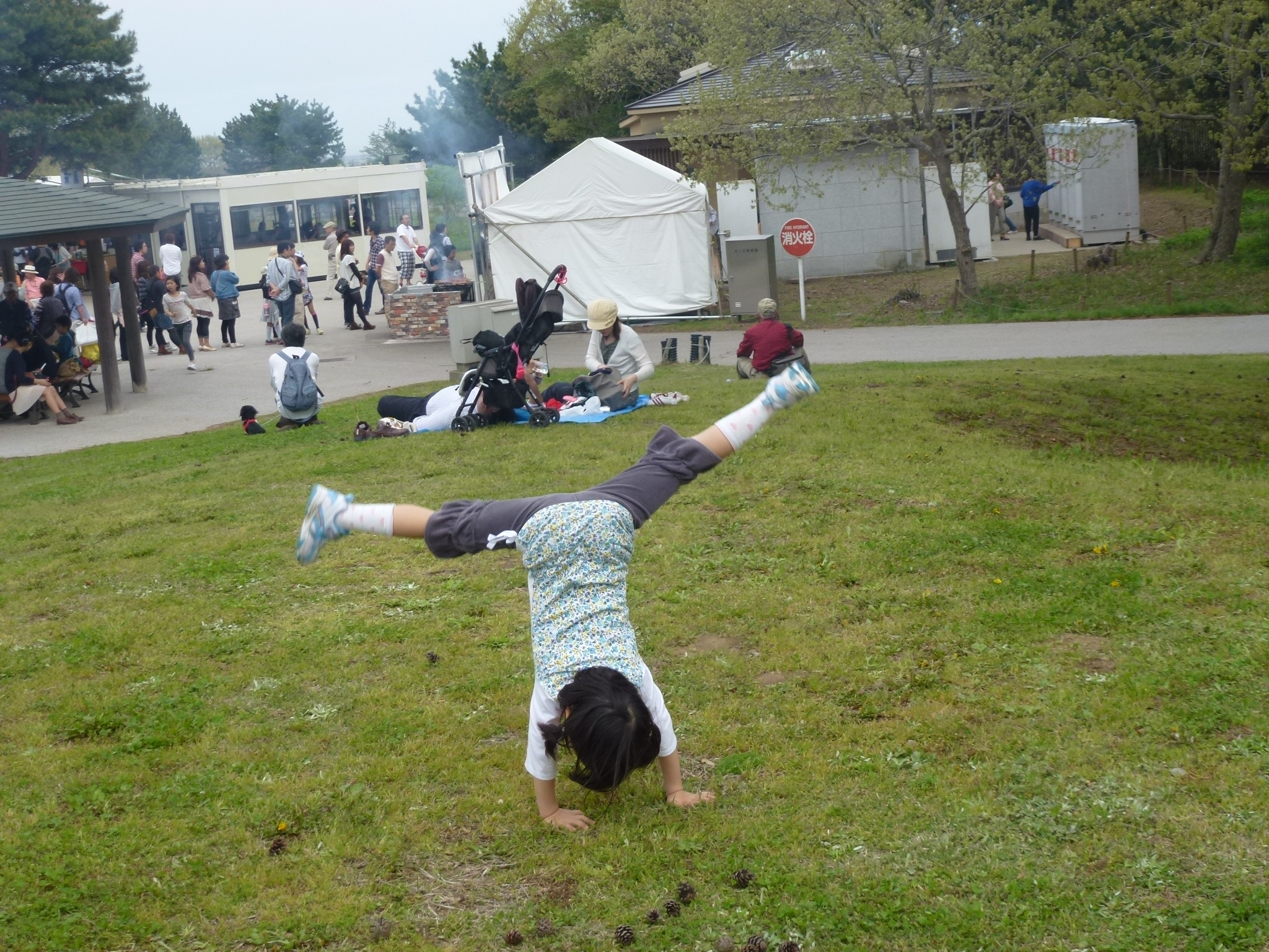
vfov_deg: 29.7
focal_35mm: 49
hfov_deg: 38.9
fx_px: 1796
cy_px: 476
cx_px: 634
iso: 100
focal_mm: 8.7
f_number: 4.1
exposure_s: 1/400
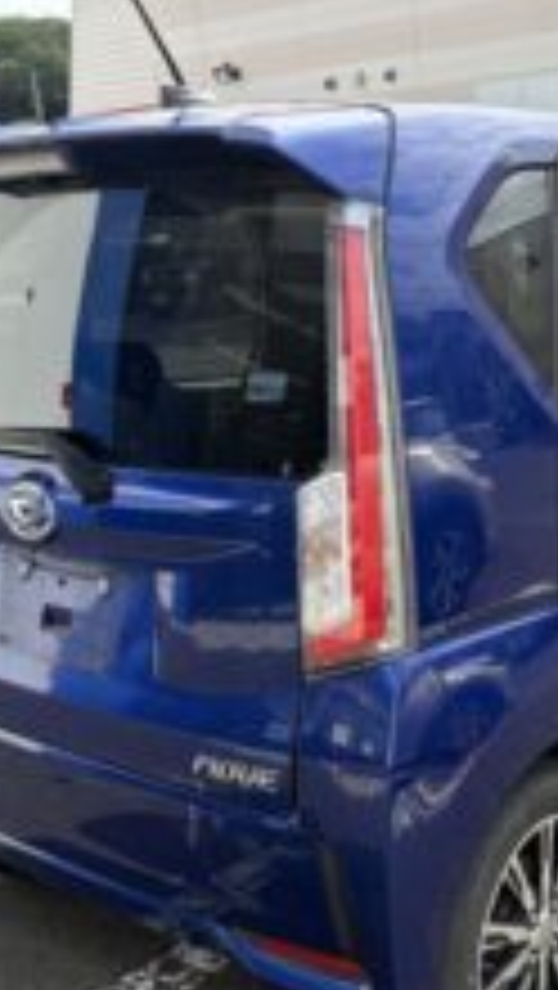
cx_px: 428
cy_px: 583
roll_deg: +3.1
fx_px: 1182
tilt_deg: -17.3
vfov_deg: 45.3
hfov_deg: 26.2
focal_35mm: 45
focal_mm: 5.96
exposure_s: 1/1420
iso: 64
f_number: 1.6
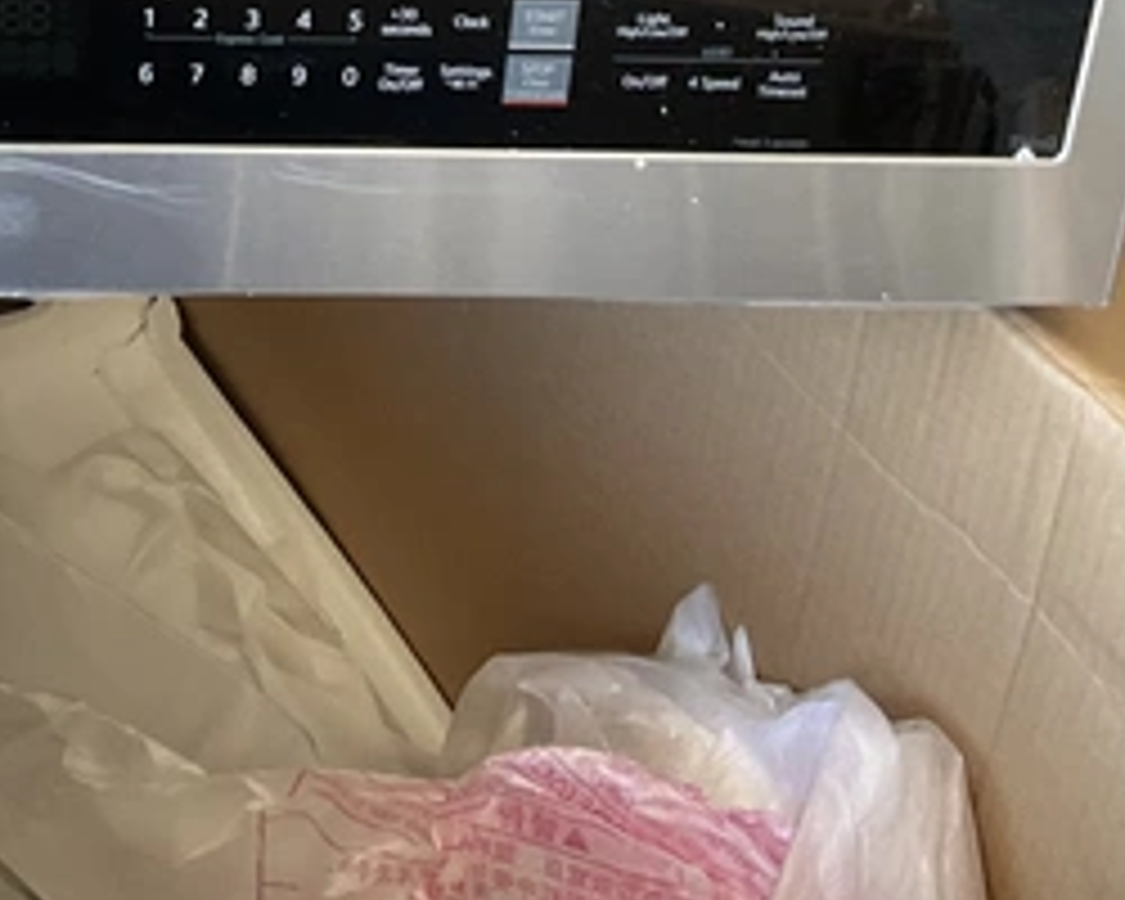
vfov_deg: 17.0
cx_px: -4
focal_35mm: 85
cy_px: -272
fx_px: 2830
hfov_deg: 21.7
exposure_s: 1/60
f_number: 1.8
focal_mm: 3
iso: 64
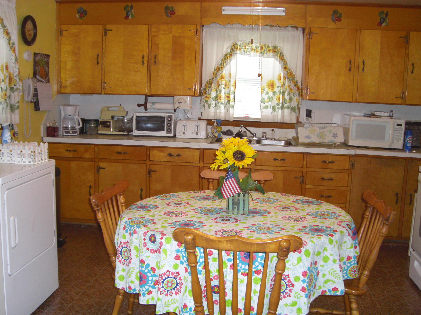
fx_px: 462
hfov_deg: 49.0
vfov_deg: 37.7
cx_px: 210
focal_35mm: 38
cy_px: 158
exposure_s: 1/60
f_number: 2.7
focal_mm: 6.2
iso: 200
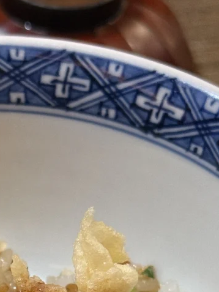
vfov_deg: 13.4
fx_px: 1223
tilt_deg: -45.9
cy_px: 282
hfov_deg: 10.2
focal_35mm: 145
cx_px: 38
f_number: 1.78
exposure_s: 1/40
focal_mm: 6.76
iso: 320
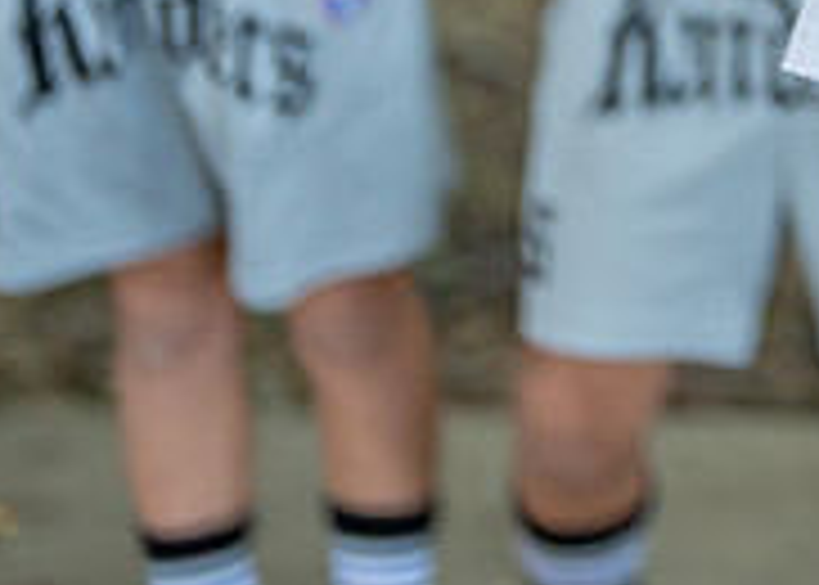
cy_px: -429
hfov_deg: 10.1
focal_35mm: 194
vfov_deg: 7.2
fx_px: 4512
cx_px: 1205
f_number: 1.2
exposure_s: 1/5000
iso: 1000
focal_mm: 50
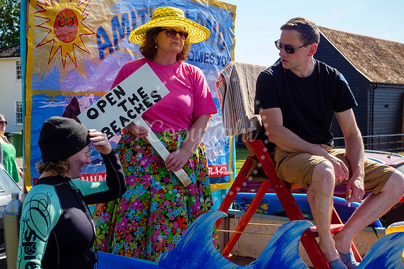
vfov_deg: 21.8
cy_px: 134
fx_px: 700
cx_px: 202
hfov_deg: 32.2
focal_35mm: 62
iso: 200
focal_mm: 29
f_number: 3.5
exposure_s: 1/1000
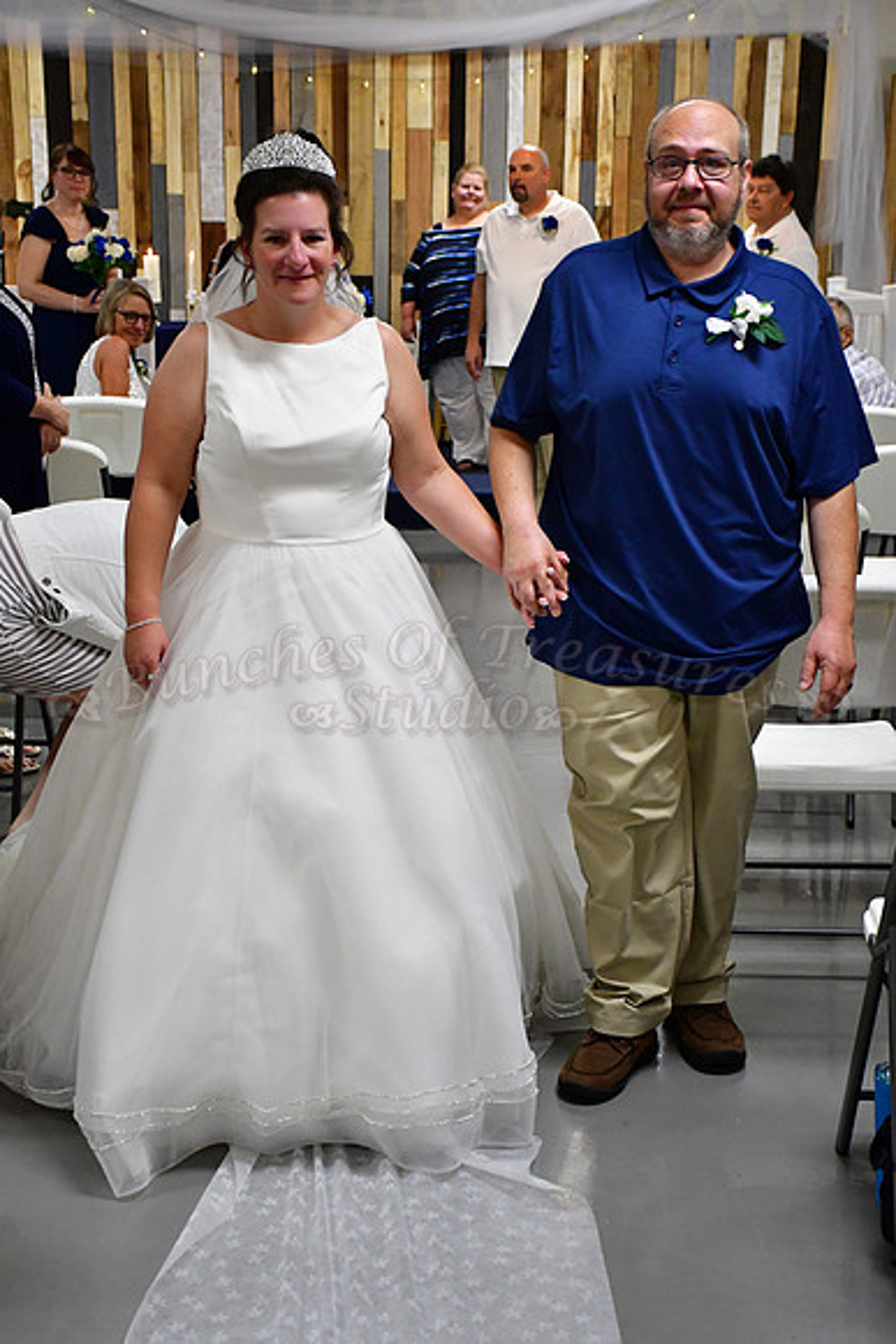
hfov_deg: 23.8
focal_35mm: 57
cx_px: 448
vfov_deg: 35.0
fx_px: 2127
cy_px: 672
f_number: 4.2
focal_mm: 38
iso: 3200
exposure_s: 1/125
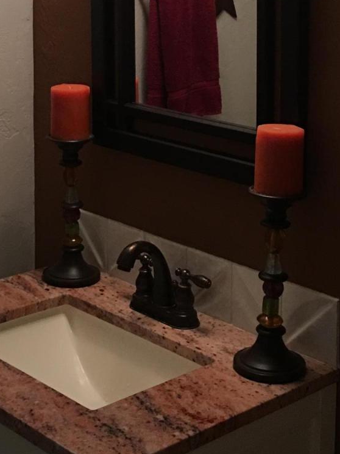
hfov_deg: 18.9
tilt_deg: -5.1
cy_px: -3
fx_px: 1021
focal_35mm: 78
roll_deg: -0.1
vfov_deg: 23.9
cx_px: 141
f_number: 2.2
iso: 64
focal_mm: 4.15
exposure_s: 1/15
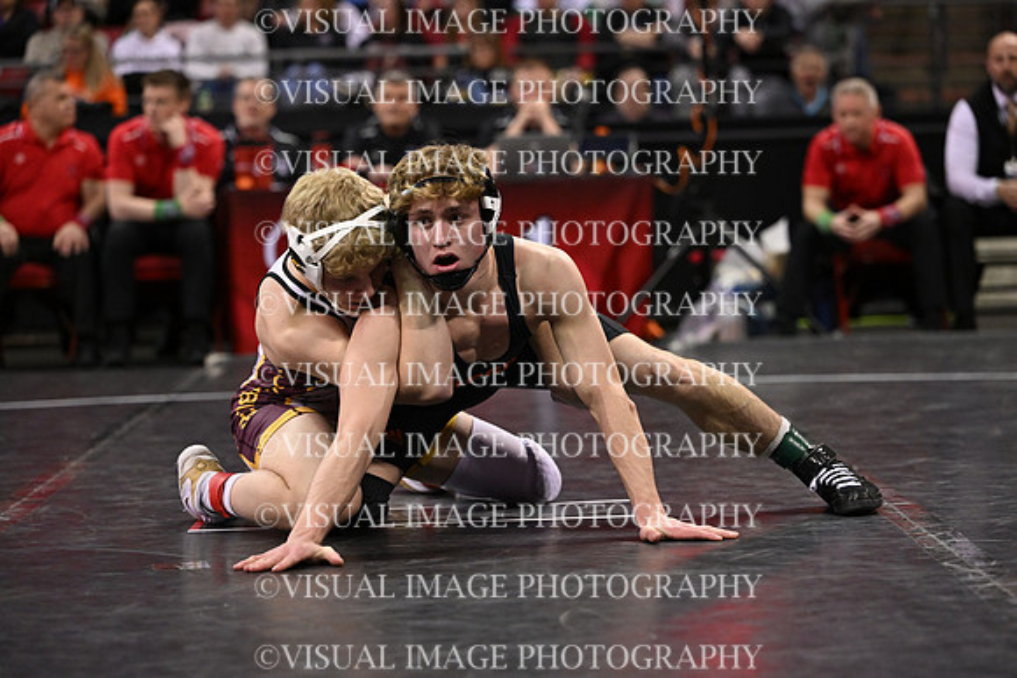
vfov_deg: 11.9
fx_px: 3249
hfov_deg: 17.8
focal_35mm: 115
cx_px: 508
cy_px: 339
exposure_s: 1/1000
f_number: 3.2
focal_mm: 115
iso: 4000
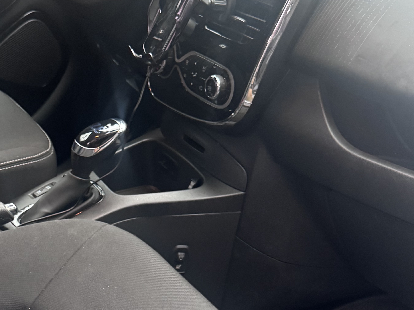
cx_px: 108
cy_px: 278
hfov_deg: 36.7
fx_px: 610
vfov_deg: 27.5
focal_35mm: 51
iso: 500
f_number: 1.78
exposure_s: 1/60
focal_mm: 6.76
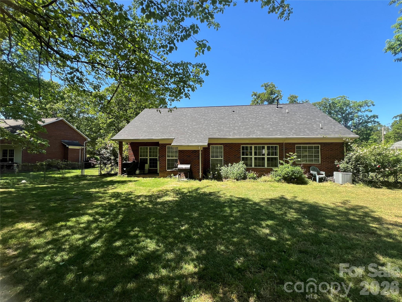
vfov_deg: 89.9
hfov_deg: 106.2
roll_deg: +0.2
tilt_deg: +2.4
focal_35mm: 13
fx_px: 151
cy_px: 151
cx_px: 201
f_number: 1.8
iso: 32
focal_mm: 1.57
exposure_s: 1/602
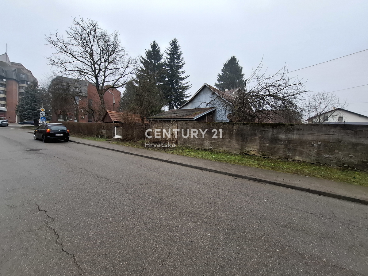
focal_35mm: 13
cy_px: 138
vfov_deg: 89.9
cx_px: 184
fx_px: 138
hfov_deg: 106.2
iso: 40
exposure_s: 1/132
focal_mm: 1.74
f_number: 2.2
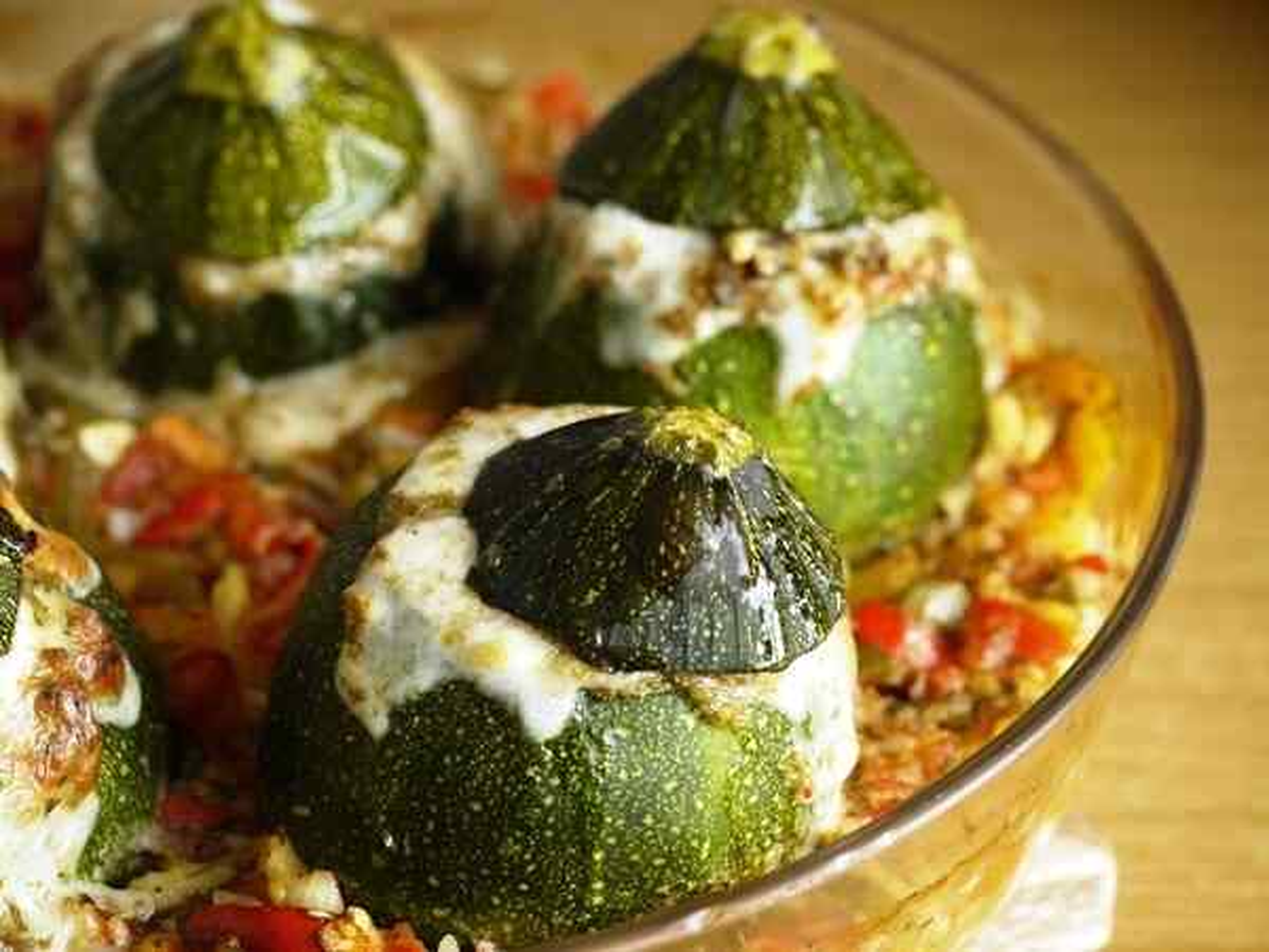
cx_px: 634
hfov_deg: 21.8
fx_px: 3299
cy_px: 476
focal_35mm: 90
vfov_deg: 16.4
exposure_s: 1/60
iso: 160
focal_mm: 45
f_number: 4
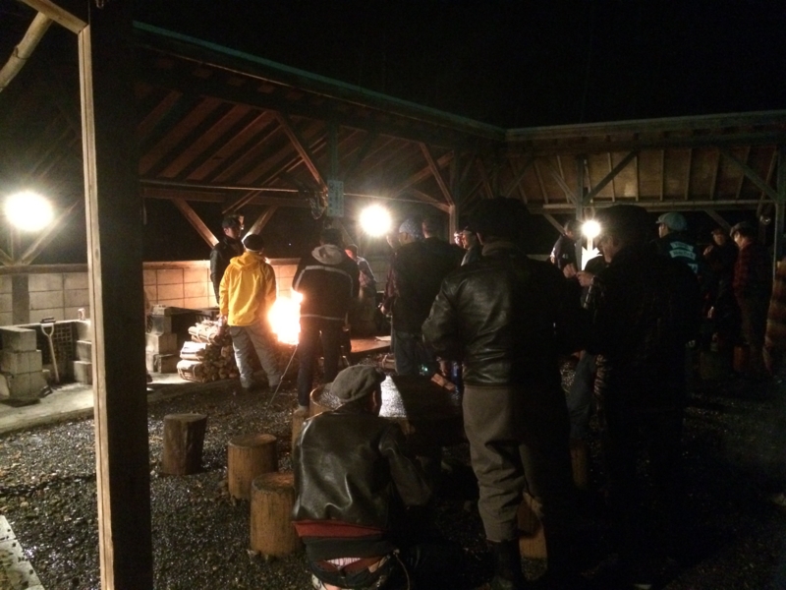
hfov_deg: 61.7
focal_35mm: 29
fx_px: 658
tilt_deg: -5.0
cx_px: 393
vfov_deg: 48.2
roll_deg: +0.6
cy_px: 295
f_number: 2.2
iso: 800
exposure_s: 1/15
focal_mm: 4.15
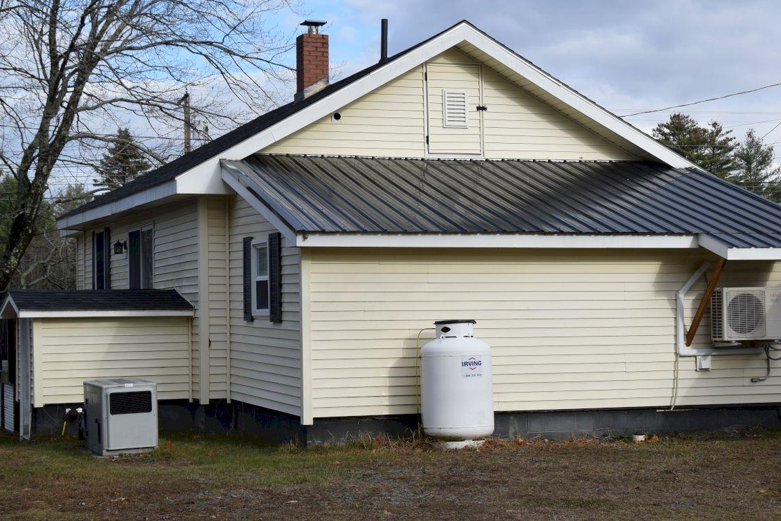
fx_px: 1512
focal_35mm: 70
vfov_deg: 19.6
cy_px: 274
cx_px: 377
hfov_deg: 29.0
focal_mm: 35
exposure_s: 1/320
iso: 200
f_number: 9
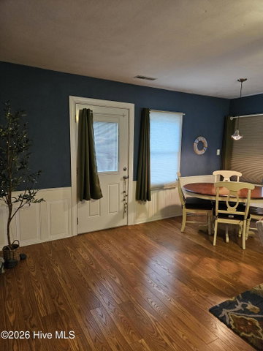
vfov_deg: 73.9
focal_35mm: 23
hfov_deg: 58.9
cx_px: 132
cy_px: 176
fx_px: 233
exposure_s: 1/60
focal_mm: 5.4
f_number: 1.8
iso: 640
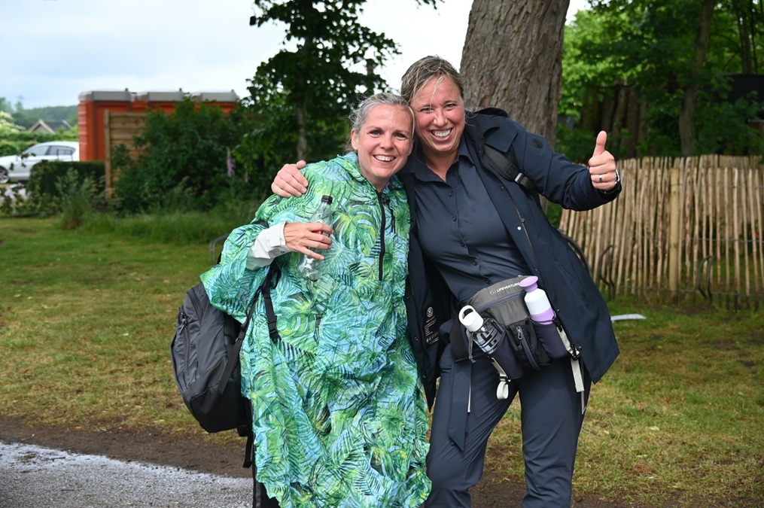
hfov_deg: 39.6
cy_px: 254
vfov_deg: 26.9
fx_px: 1060
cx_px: 382
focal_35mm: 50
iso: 200
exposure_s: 1/250
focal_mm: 50
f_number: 5.6
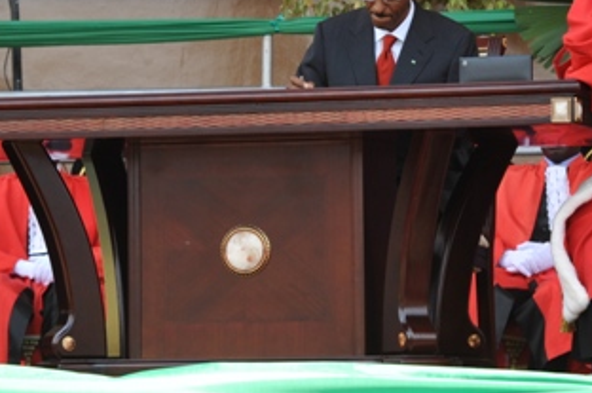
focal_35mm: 308
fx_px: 5057
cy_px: 97
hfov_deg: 6.7
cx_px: 268
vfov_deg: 4.4
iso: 400
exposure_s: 1/250
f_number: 8
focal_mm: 120
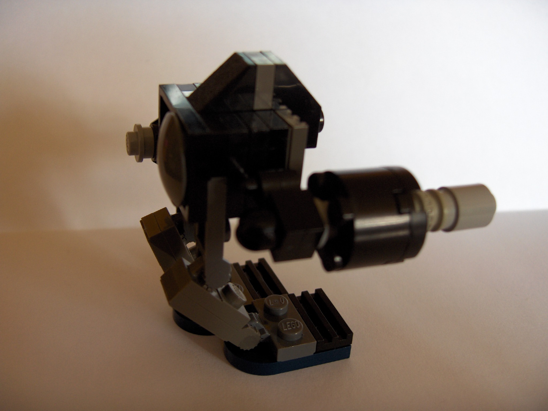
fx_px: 617
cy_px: 206
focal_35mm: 39
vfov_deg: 36.8
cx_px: 274
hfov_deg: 47.9
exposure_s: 1/19.4
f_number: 2.8
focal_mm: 8
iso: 200
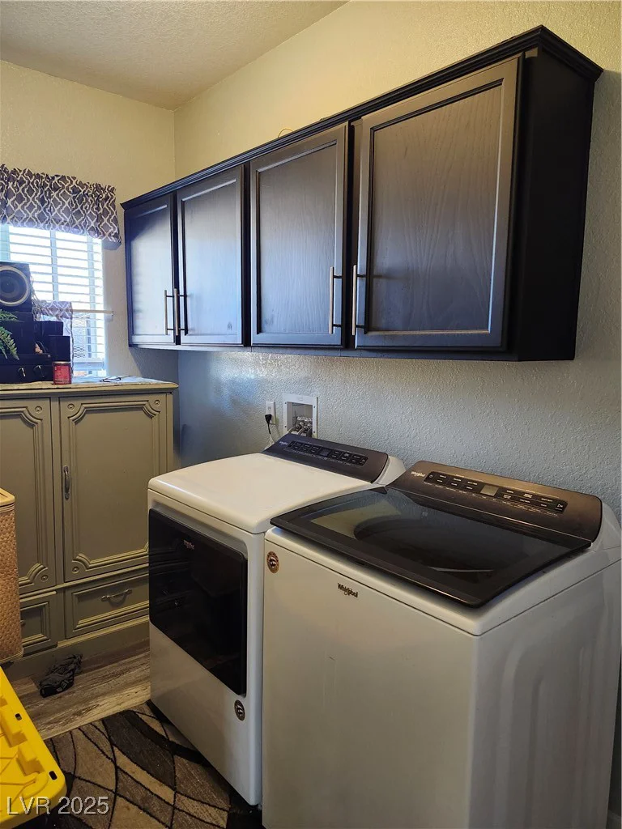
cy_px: 414
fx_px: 551
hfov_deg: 58.9
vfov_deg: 73.9
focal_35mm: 23
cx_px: 311
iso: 640
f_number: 1.8
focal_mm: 5.54
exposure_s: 1/120
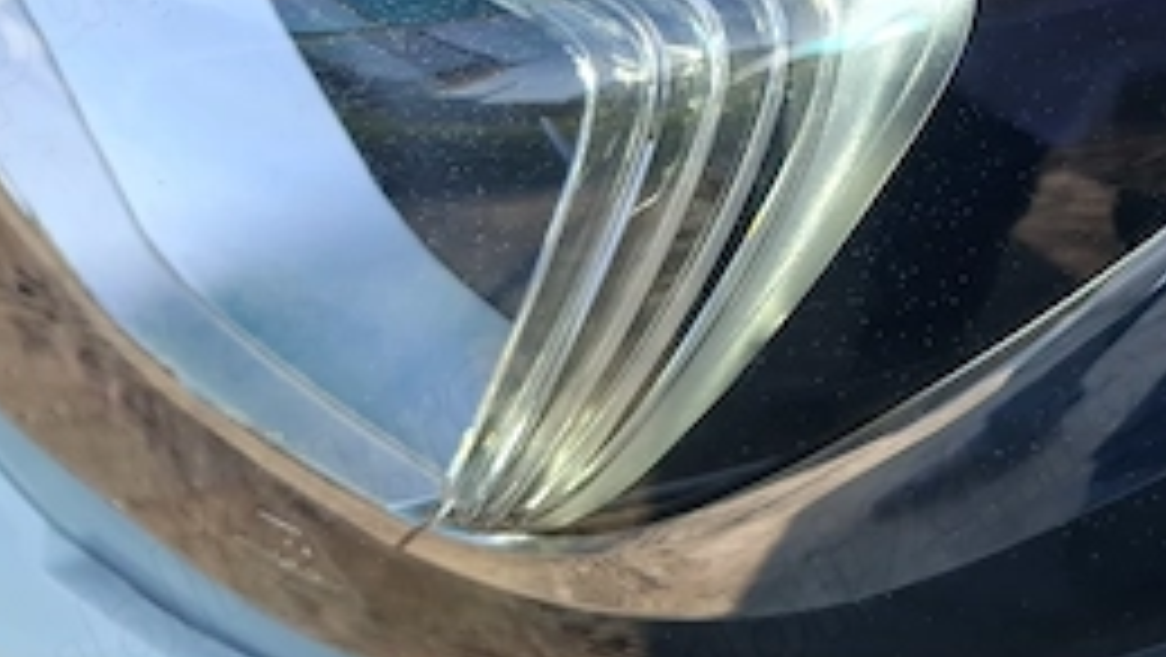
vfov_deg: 19.8
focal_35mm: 58
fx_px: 1794
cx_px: 1180
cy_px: -72
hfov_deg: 32.9
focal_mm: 5.54
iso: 50
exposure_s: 1/443
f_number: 1.8
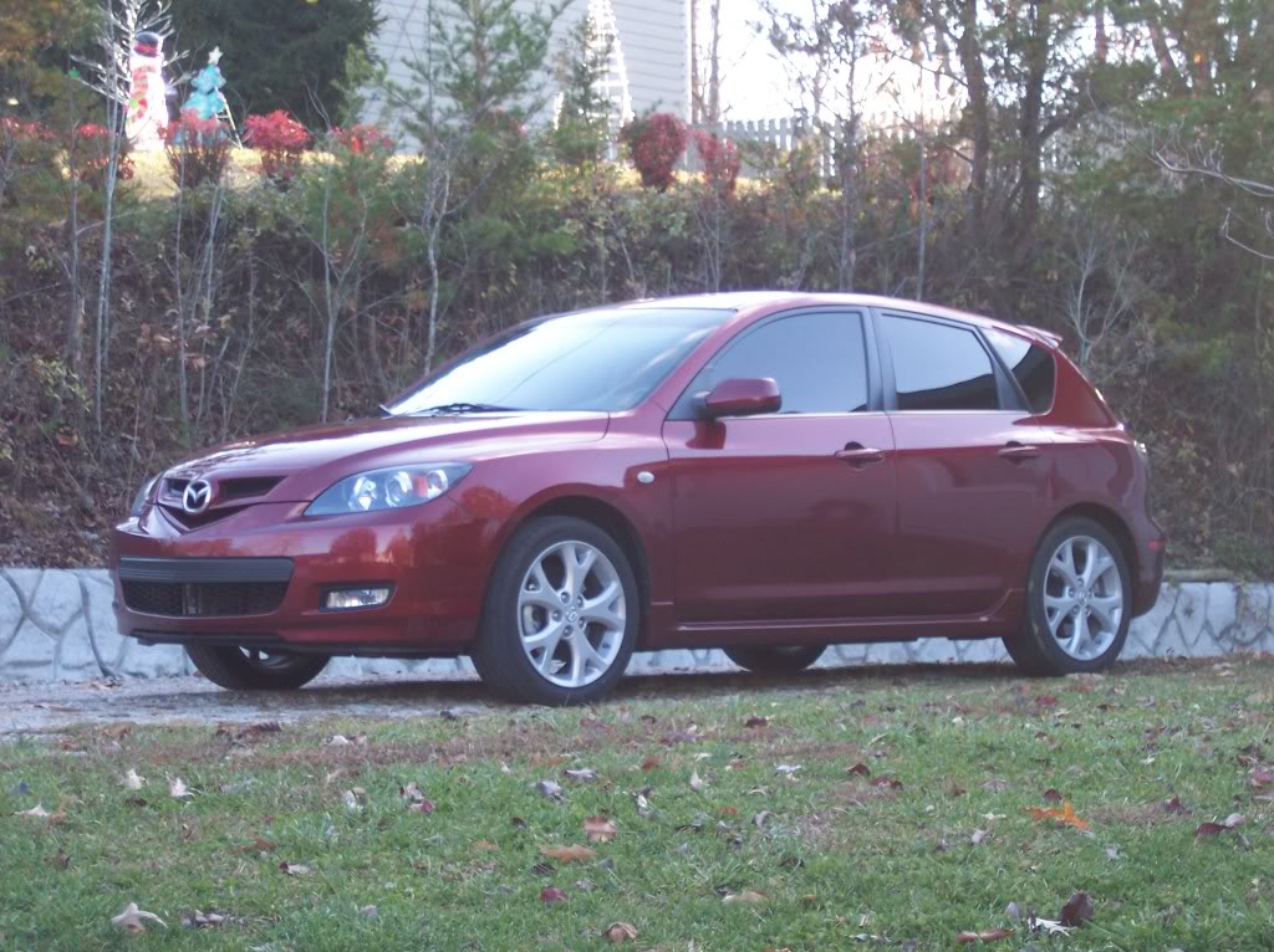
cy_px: 476
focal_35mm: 89
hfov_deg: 22.0
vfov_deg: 16.6
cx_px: 637
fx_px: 3272
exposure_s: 1/90
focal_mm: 18.7
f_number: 4.1
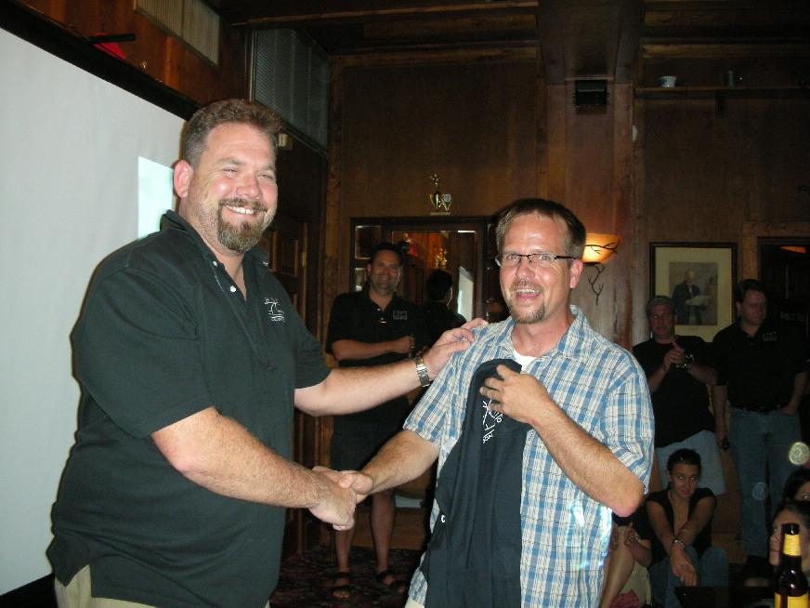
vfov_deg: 40.7
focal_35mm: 35
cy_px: 304
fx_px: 819
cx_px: 405
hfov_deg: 52.6
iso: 182
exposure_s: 1/60
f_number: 2.8
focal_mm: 5.8
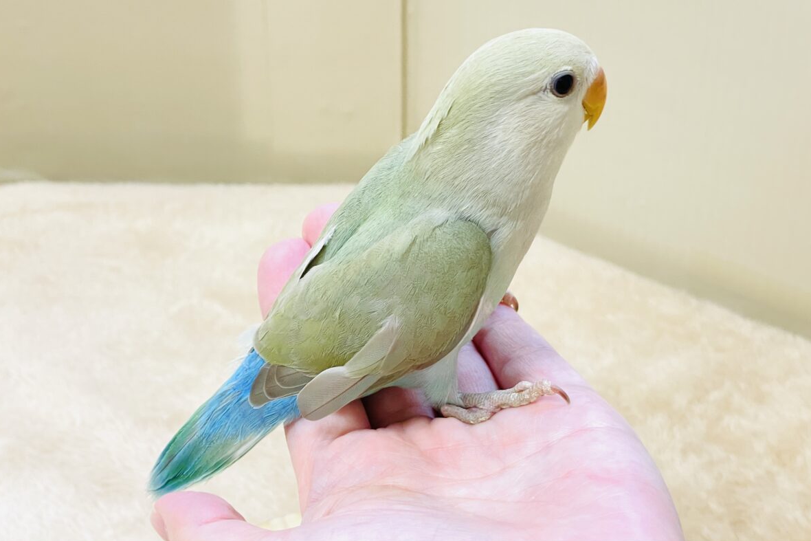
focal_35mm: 55
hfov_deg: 36.2
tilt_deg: -31.8
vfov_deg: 24.6
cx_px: 409
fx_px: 1239
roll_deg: +2.1
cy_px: 254
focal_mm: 6
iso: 125
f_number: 2
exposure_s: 1/100
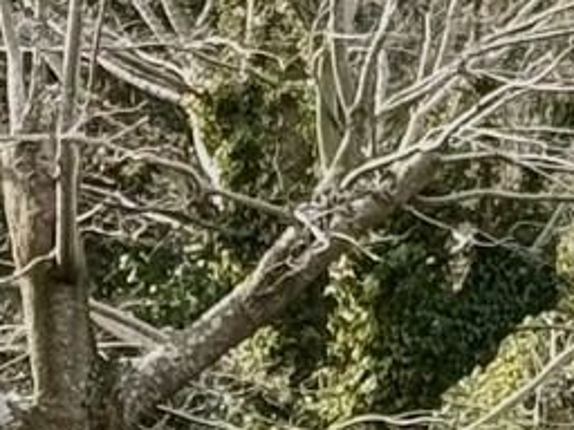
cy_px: 838
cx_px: 211
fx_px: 3980
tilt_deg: +0.4
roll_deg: -0.1
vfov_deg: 6.0
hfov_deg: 8.2
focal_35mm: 240
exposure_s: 1/687
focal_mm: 6.76
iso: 80
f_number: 1.78
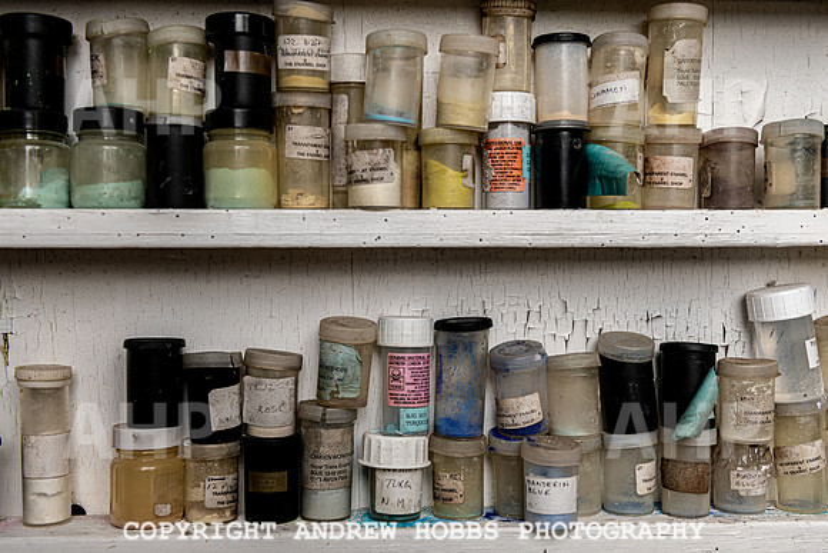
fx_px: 926
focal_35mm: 40
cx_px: 429
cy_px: 286
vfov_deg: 33.2
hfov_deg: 48.2
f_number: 4
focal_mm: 35
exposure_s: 1/80
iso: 64
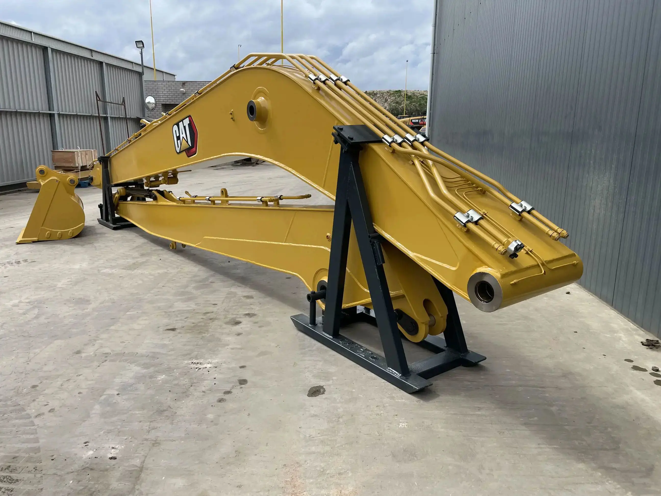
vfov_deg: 53.1
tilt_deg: -12.0
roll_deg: +0.2
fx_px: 496
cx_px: 330
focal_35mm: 26
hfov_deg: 67.3
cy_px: 248
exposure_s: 1/2212
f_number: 1.6
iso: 32
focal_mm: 4.2
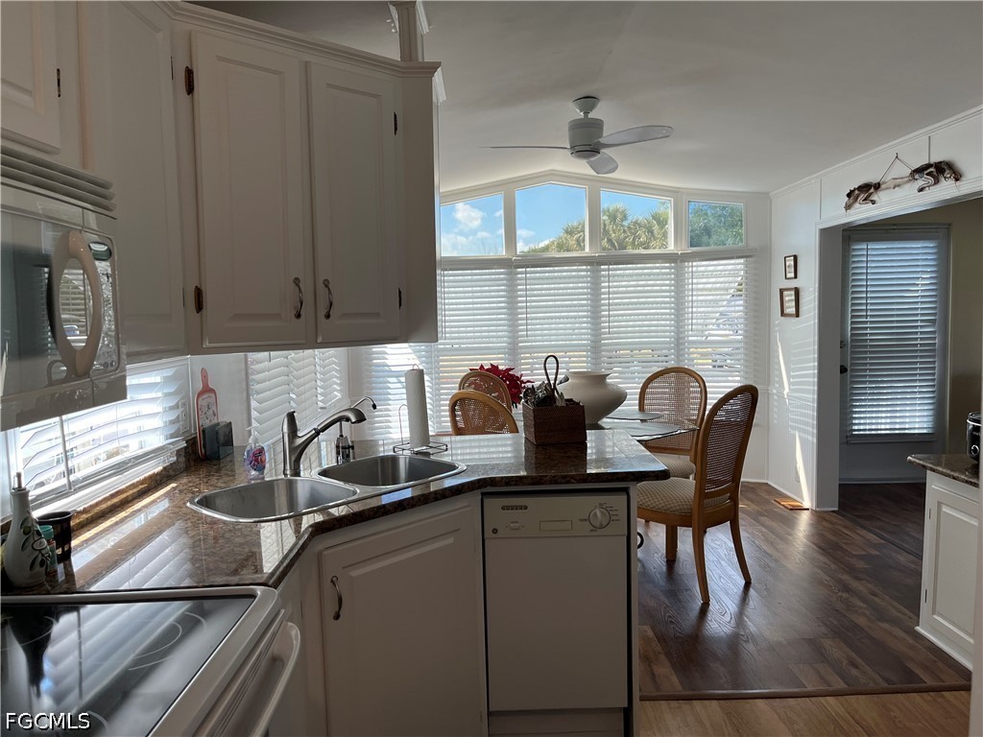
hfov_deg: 67.3
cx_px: 492
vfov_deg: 53.1
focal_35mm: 26
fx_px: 738
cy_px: 368
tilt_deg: -4.5
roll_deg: +1.2
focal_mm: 5.1
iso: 40
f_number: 1.6
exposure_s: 1/236
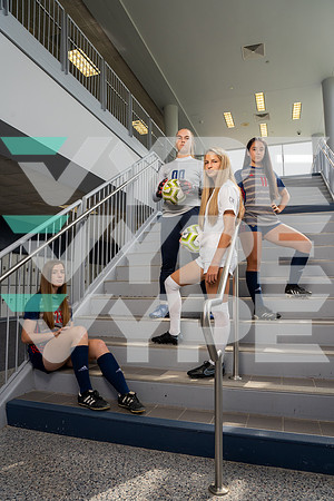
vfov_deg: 73.7
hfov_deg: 53.1
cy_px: 250
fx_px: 334
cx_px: 167
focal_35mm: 24
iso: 800
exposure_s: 1/250
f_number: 7.1
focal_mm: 24
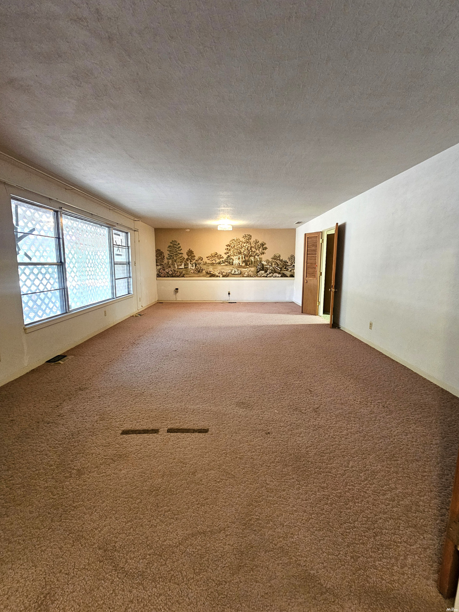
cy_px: 306
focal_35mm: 13
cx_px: 230
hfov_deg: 89.9
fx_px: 230
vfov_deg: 106.2
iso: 400
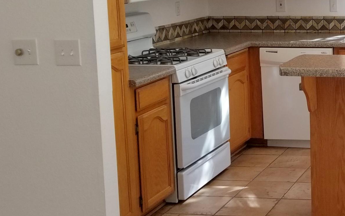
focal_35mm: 70
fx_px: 658
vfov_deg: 18.4
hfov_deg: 26.7
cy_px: 46
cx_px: 390
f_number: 1.7
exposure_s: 1/168
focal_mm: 4.3
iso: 50
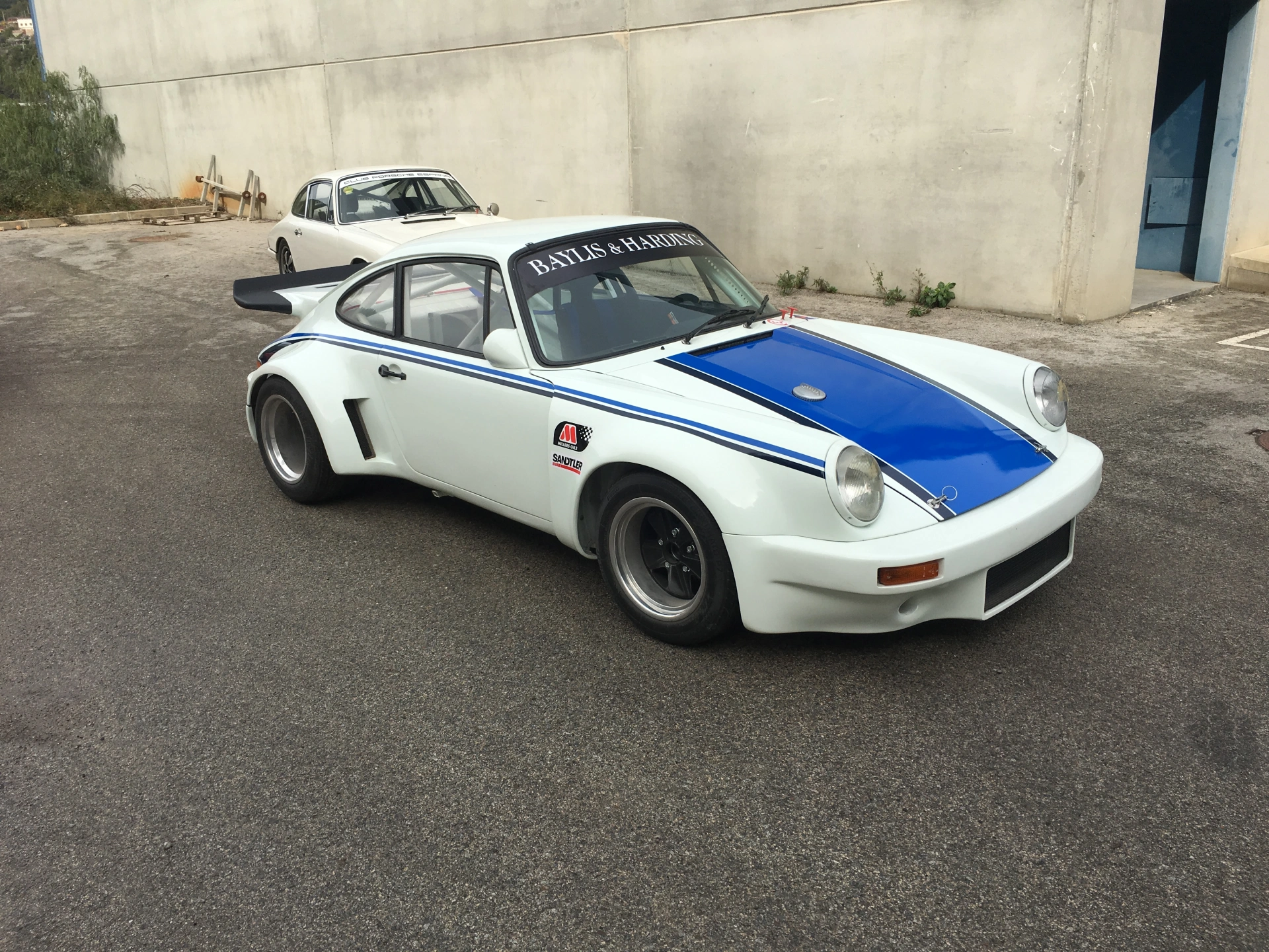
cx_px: 634
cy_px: 476
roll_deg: +0.4
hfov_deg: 61.7
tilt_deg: -18.5
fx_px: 1063
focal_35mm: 29
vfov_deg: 48.2
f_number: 2.2
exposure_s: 1/1040
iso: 25
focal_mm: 4.15
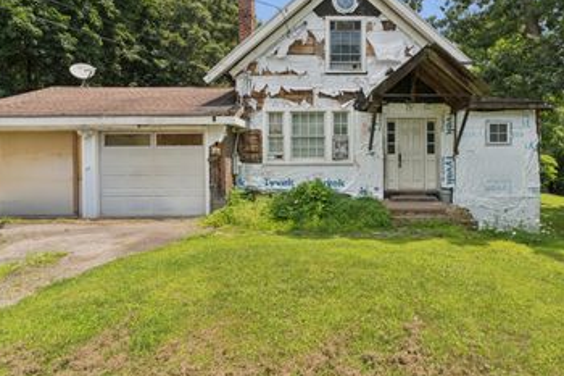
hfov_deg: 83.4
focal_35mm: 20
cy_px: 159
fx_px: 313
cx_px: 326
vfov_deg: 61.6
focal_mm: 14
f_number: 13
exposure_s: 1/250
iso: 400
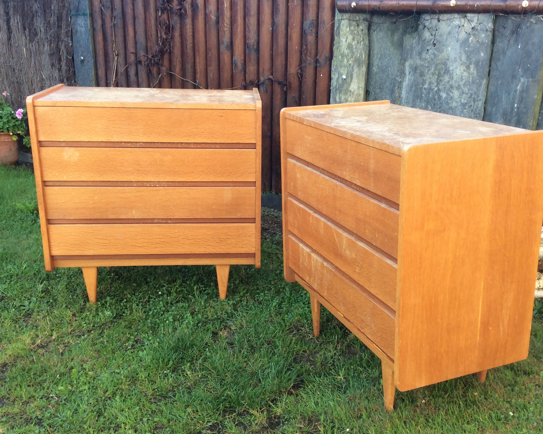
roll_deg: -0.5
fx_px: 611
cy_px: 216
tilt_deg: -20.6
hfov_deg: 47.9
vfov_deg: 39.2
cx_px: 292
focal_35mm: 38
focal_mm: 3.3
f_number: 2.4
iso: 32
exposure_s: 1/50
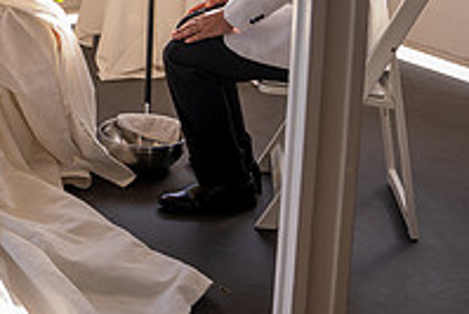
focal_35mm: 70
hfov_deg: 26.8
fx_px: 913
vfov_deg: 18.0
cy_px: -112
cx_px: -26
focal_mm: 24
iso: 125
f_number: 3.5
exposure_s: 1/100
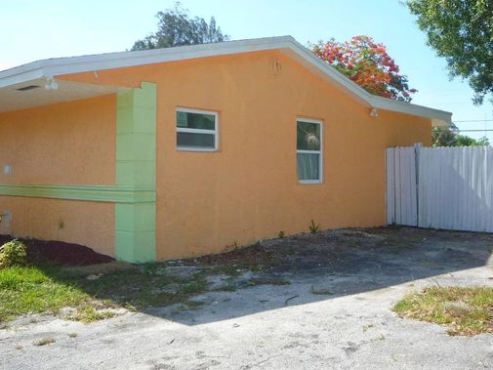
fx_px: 541
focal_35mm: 38
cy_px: 167
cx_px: 289
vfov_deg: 37.7
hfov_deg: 48.7
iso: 100
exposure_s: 1/400
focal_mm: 5.2
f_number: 4
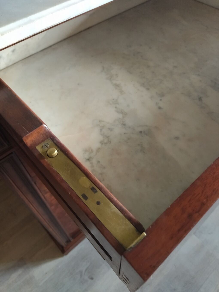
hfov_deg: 51.4
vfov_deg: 65.3
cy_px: 146
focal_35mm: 27
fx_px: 228
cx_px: 110
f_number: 1.79
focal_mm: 4.74
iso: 275
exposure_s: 1/25
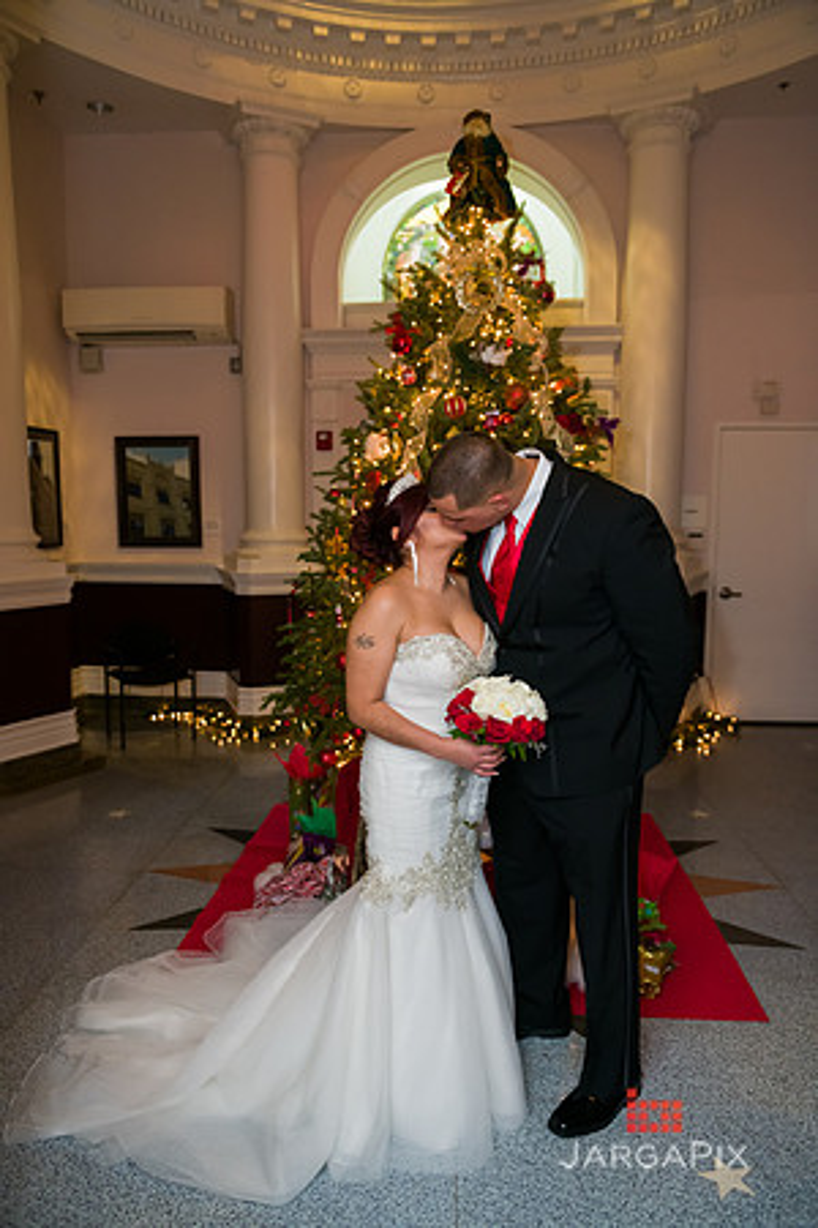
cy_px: 614
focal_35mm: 26
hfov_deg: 49.6
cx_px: 409
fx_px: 886
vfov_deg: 69.4
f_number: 3.2
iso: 1600
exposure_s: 1/125
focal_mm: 26
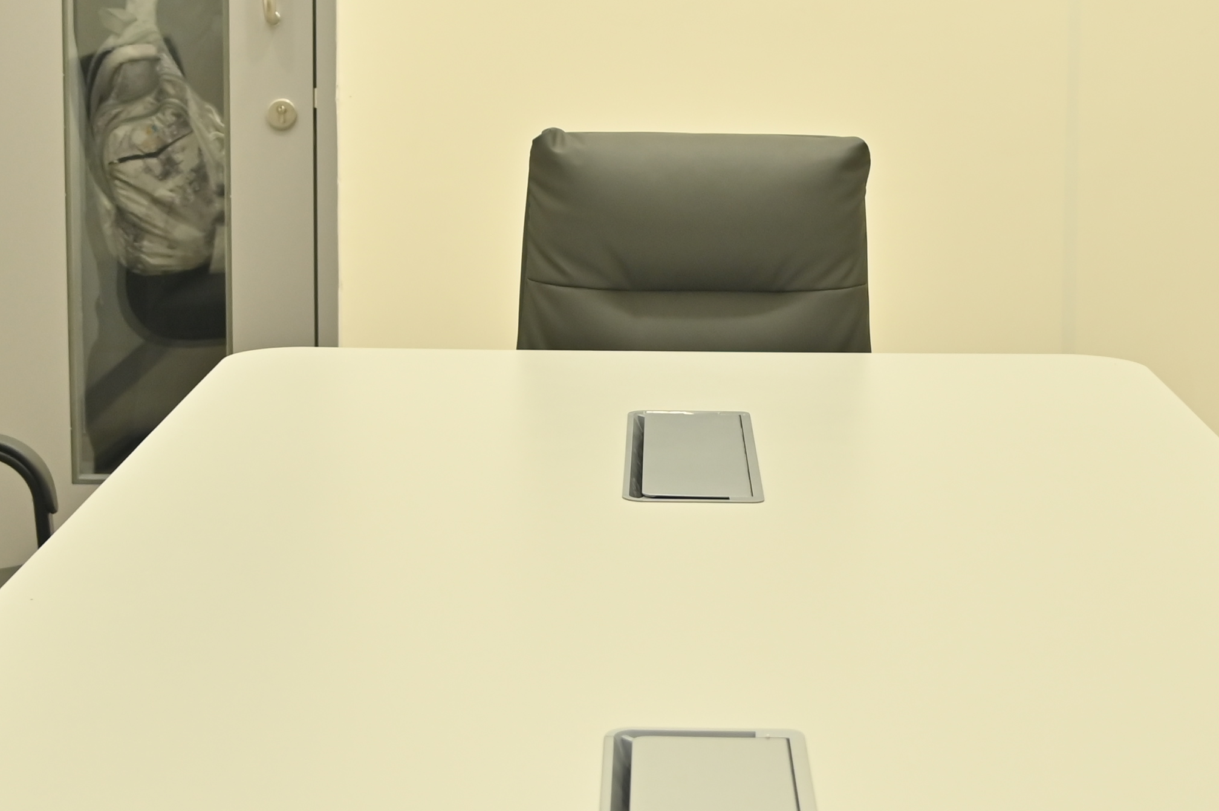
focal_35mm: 72
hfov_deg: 28.1
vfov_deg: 18.8
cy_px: 256
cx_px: 706
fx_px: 2436
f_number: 4
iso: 400
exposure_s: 1/100
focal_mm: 24
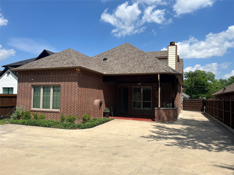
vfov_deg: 53.1
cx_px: 117
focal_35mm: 26
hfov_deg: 67.3
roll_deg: -1.6
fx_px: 176
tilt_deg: +2.9
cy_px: 88
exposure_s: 1/4651
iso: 50
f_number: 1.6
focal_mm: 5.1
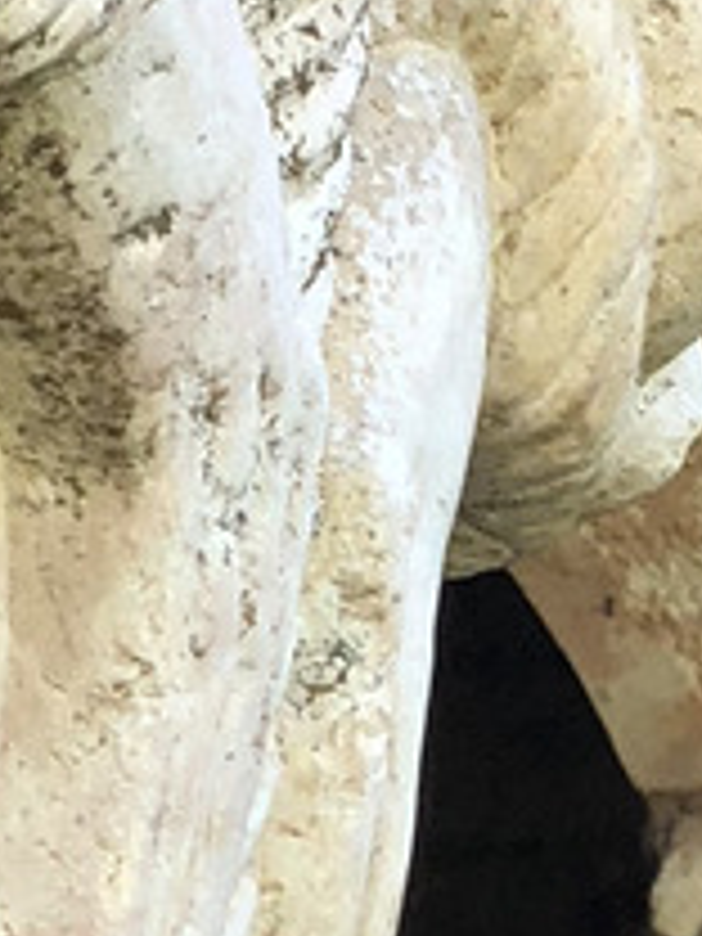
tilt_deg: +21.2
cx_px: -1107
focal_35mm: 400
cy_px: -994
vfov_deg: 4.9
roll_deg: +1.1
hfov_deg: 3.7
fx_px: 10816
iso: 16
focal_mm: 6
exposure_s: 1/120
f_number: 2.4
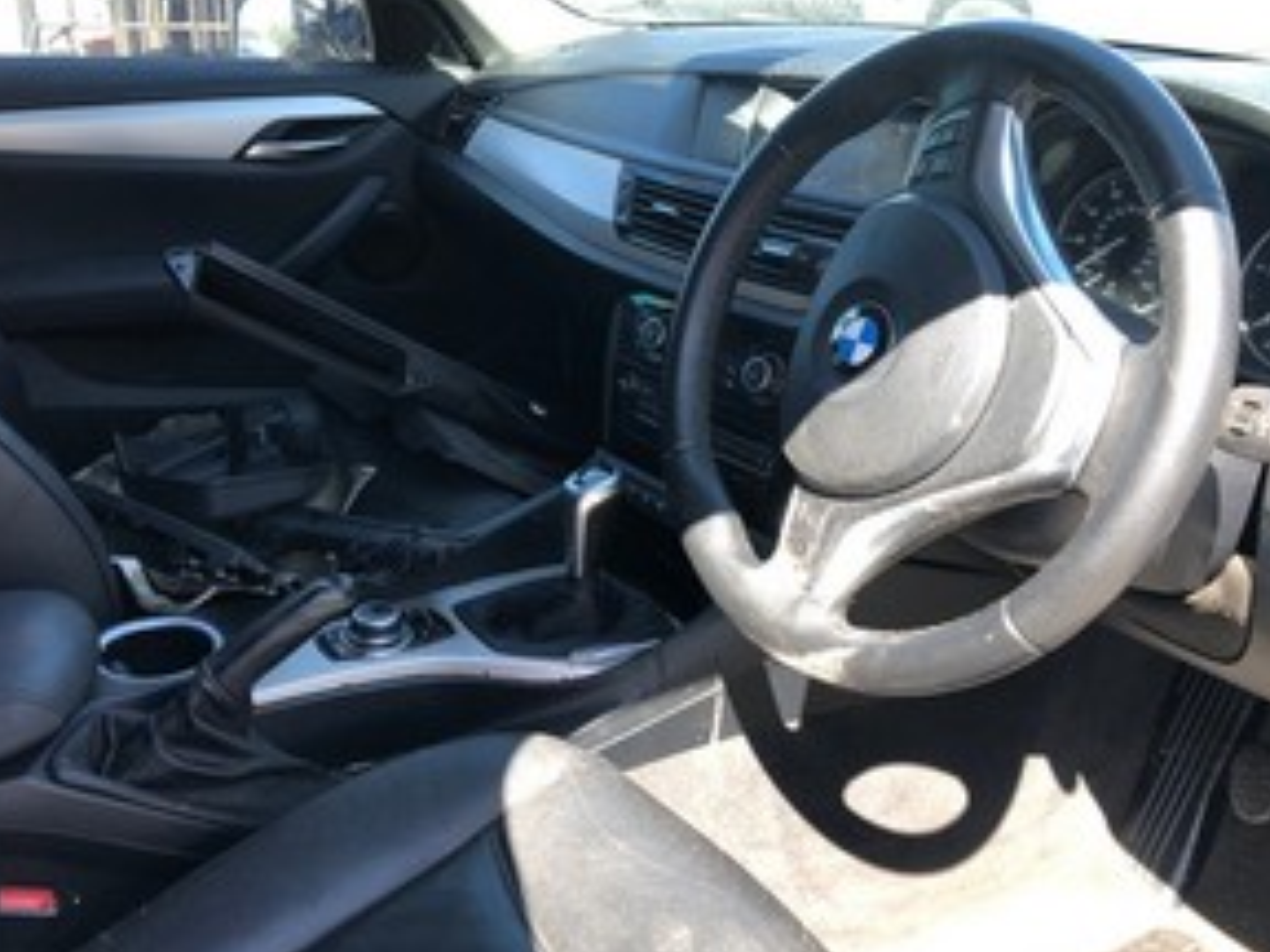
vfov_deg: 41.8
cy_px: 445
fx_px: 1247
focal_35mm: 34
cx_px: 578
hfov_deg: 53.9
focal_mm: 4
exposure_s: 1/120
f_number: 1.8
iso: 32
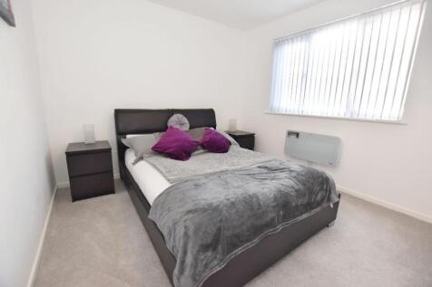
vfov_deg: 77.3
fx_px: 180
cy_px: 144
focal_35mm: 15
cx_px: 216
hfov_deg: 100.4
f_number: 4.5
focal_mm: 10
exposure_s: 1/160
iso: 800
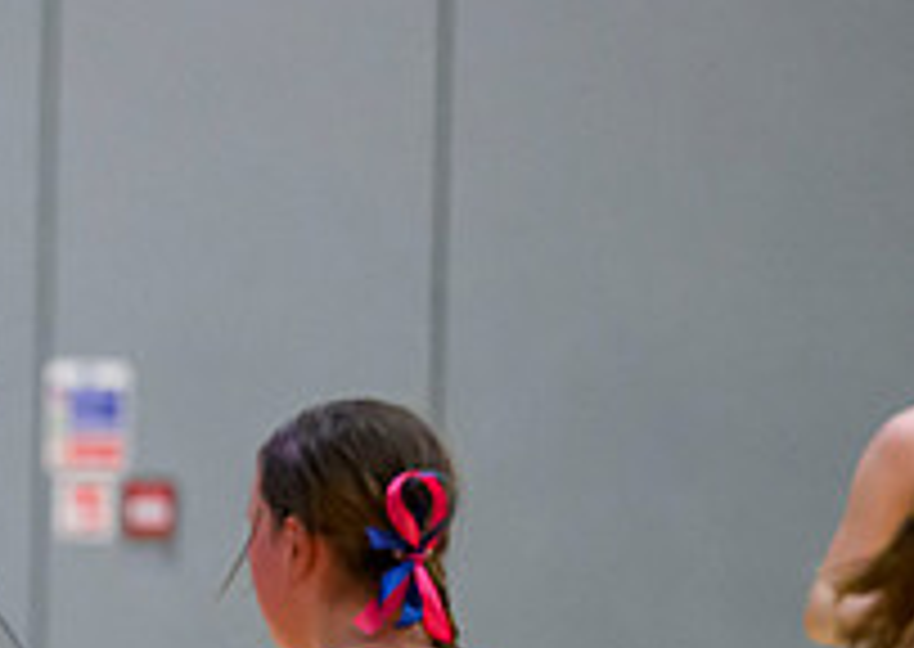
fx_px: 17844
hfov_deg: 2.9
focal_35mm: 689
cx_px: -682
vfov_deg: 2.1
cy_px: 739
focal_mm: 200
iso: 6400
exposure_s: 1/1000
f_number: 3.2
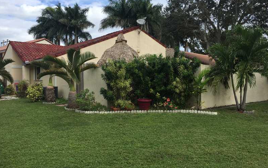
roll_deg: -1.0
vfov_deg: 40.6
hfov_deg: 61.2
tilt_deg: +1.5
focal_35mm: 31
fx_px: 226
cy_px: 83
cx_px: 134
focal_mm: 4.15
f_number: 2.2
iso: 32
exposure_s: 1/1364
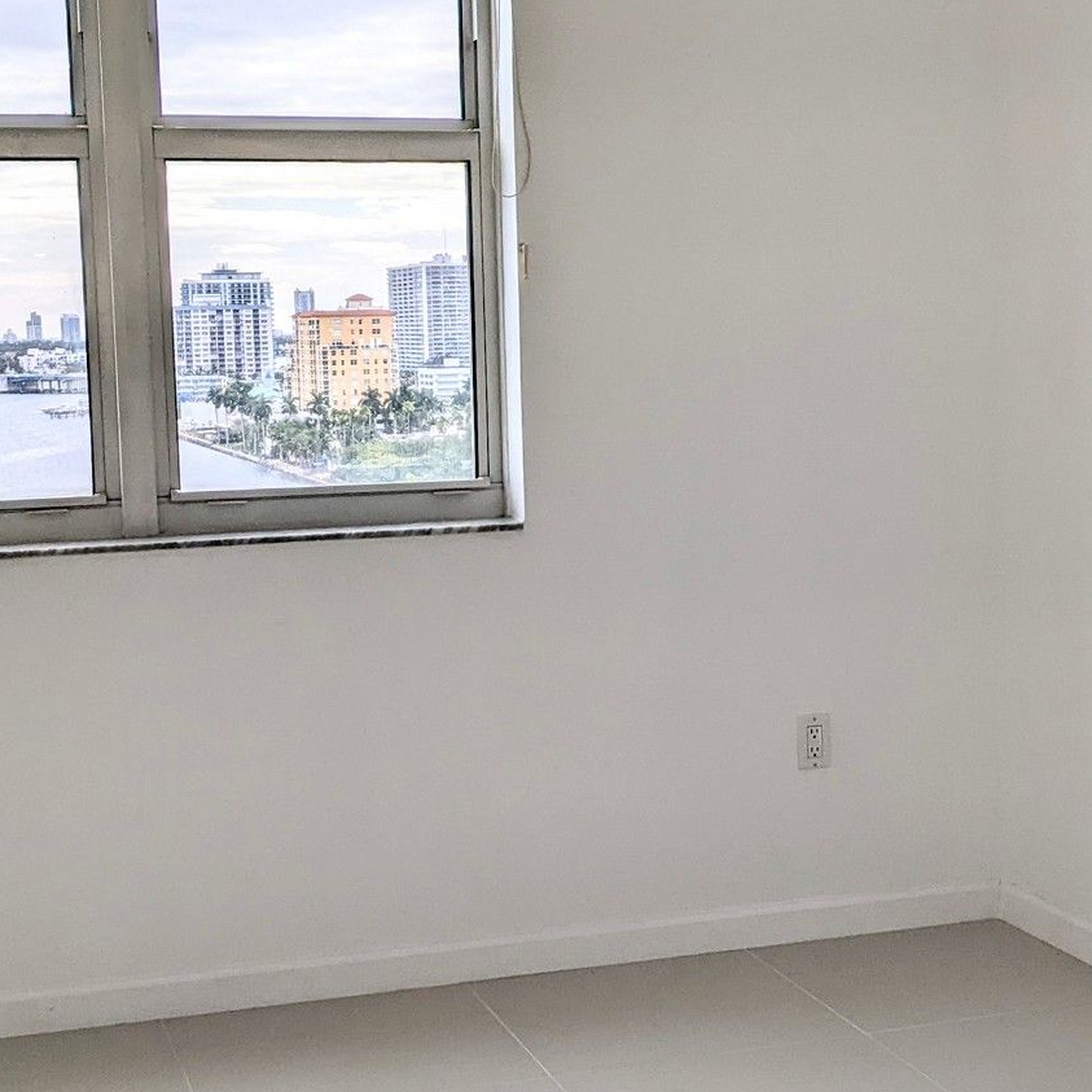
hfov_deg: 29.5
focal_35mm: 58
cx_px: 513
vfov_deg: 29.6
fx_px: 2070
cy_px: 531
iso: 47
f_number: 1.8
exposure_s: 1/1235
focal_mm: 4.44
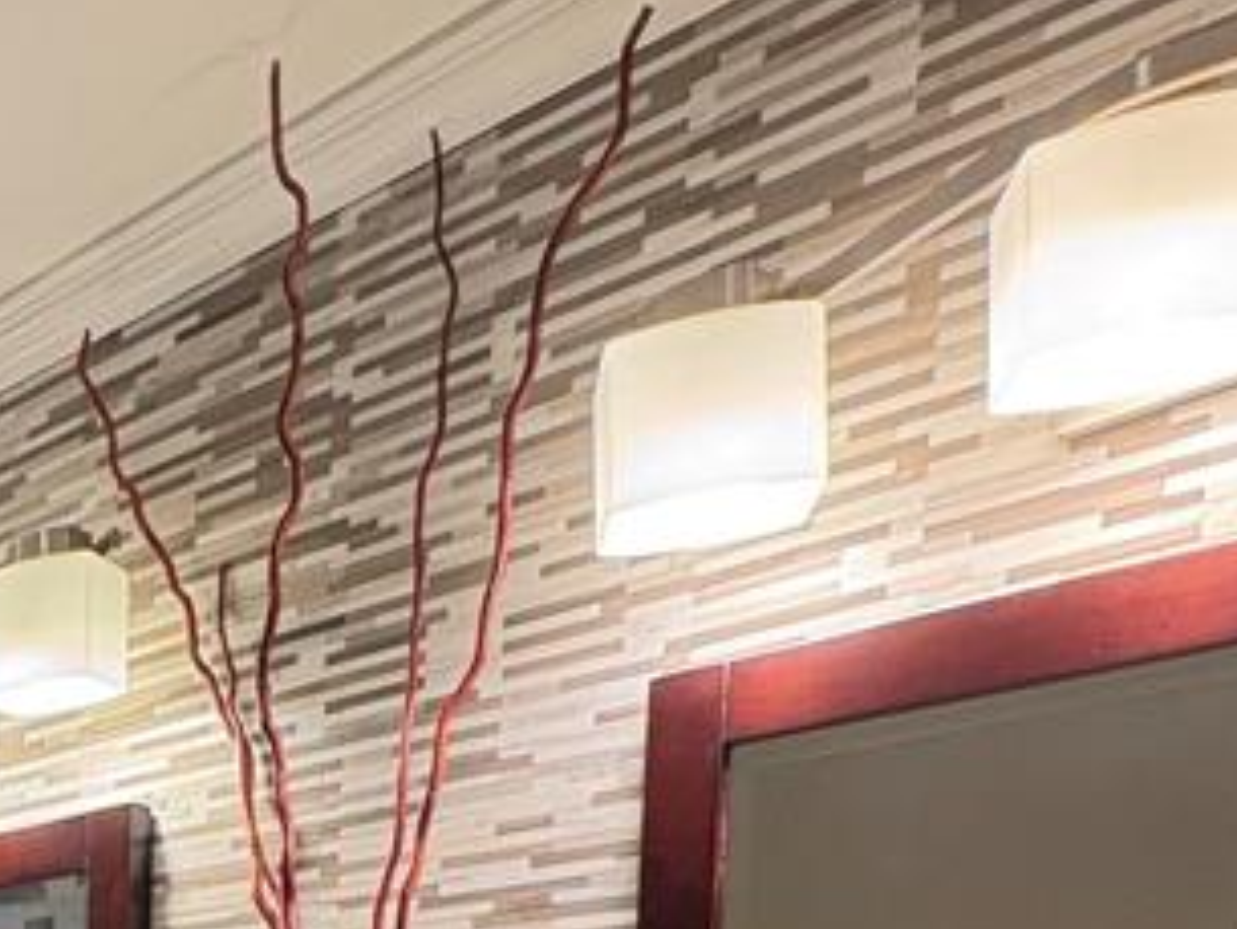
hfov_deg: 35.0
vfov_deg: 24.8
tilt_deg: -5.2
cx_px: -110
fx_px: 1680
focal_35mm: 47
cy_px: 1343
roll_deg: +0.0
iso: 160
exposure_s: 1/60
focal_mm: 2.22
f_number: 2.2
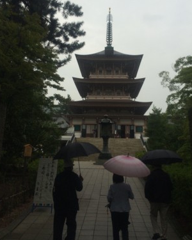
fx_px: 242
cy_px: 100
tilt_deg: +15.8
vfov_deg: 52.6
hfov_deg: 43.3
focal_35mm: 34
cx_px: 100
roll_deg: -1.1
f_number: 2.2
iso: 32
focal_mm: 4.15
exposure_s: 1/578
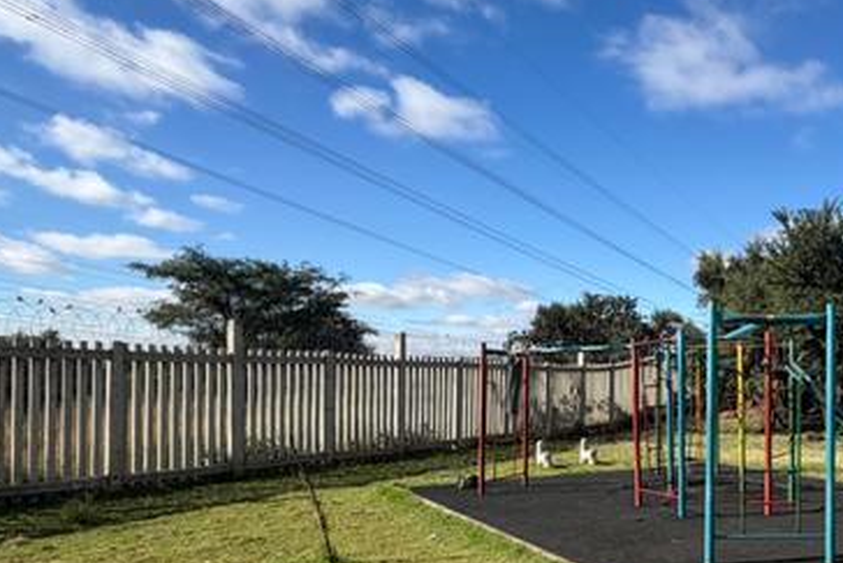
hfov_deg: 54.2
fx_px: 750
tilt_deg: -0.7
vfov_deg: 40.4
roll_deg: +1.2
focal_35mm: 32
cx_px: 690
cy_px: 399
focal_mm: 2.22
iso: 25
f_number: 2.2
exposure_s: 1/770
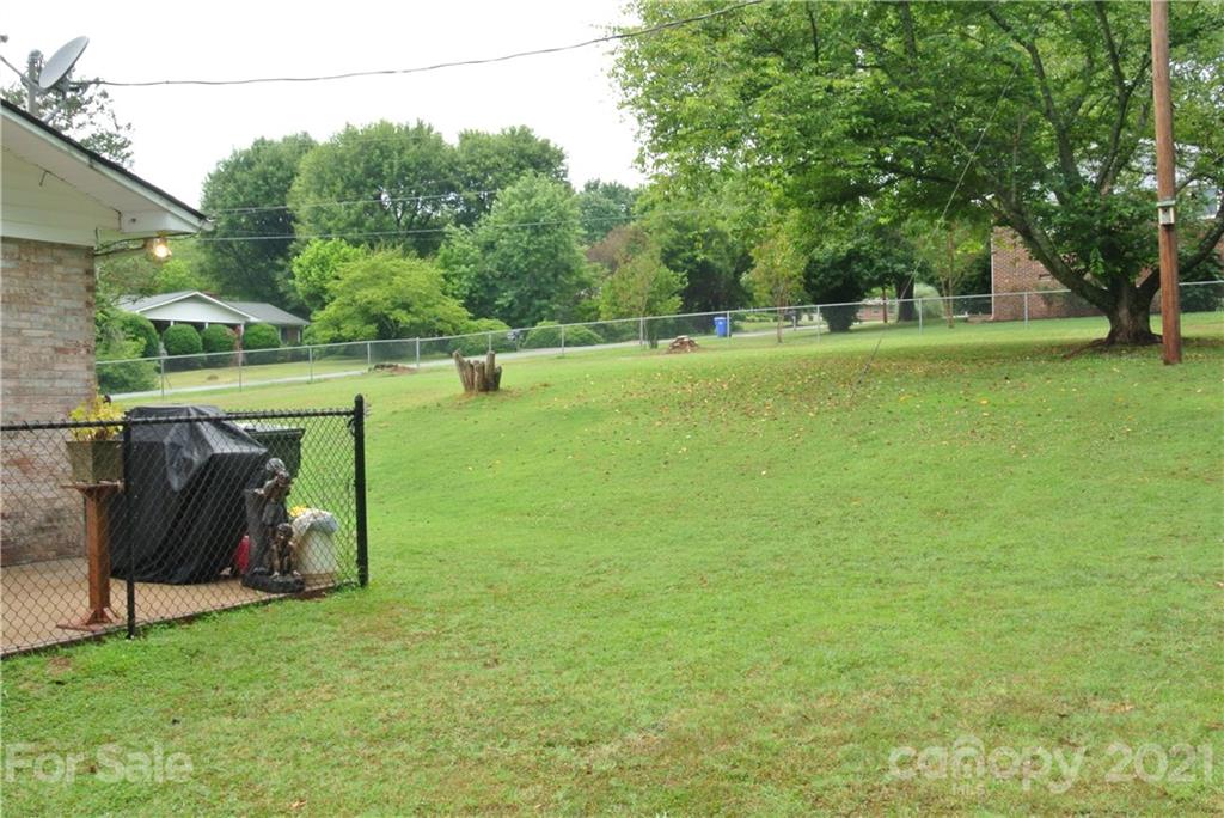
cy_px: 409
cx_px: 612
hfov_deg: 51.9
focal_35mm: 37
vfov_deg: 36.0
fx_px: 1259
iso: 400
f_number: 16
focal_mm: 14
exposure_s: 1/60
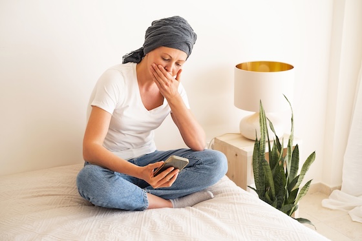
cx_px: 181
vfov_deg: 25.5
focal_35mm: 53
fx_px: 533
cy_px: 120
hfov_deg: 37.5
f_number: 3.2
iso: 200
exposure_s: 1/125
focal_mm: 35
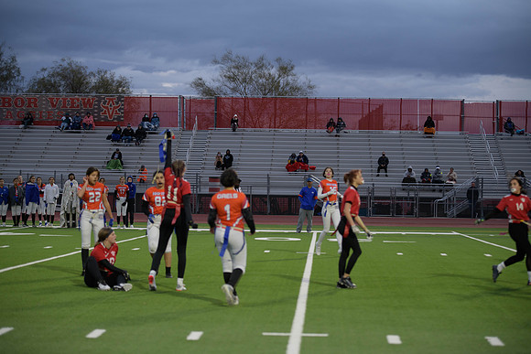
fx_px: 1446
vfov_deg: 14.0
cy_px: 177
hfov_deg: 20.8
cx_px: 266
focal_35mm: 98
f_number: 2.8
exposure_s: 1/200
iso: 360
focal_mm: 98
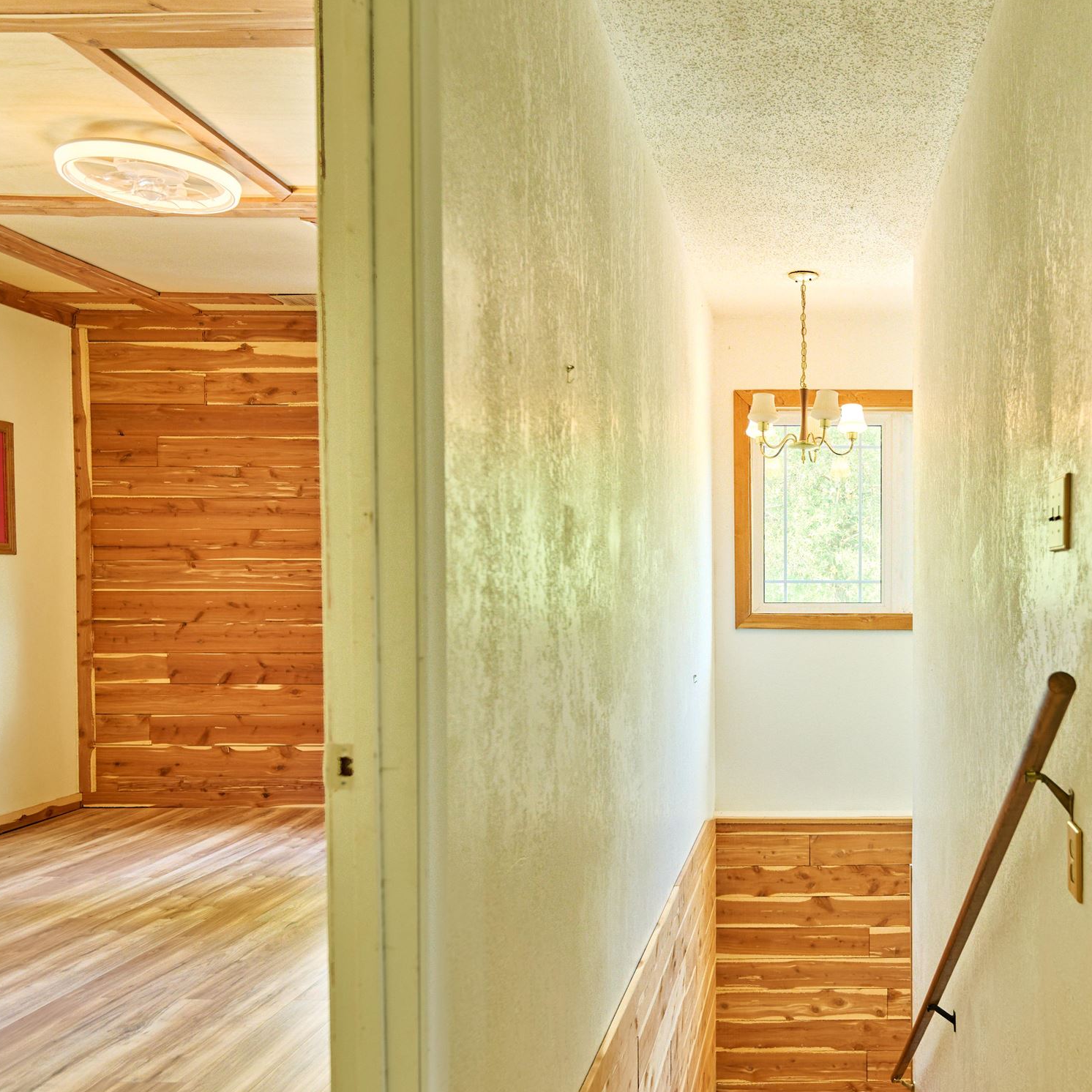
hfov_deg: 54.8
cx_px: 811
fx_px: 999
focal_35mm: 28
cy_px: 606
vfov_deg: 57.2
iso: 2500
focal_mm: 16
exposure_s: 1/2000
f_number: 2.8
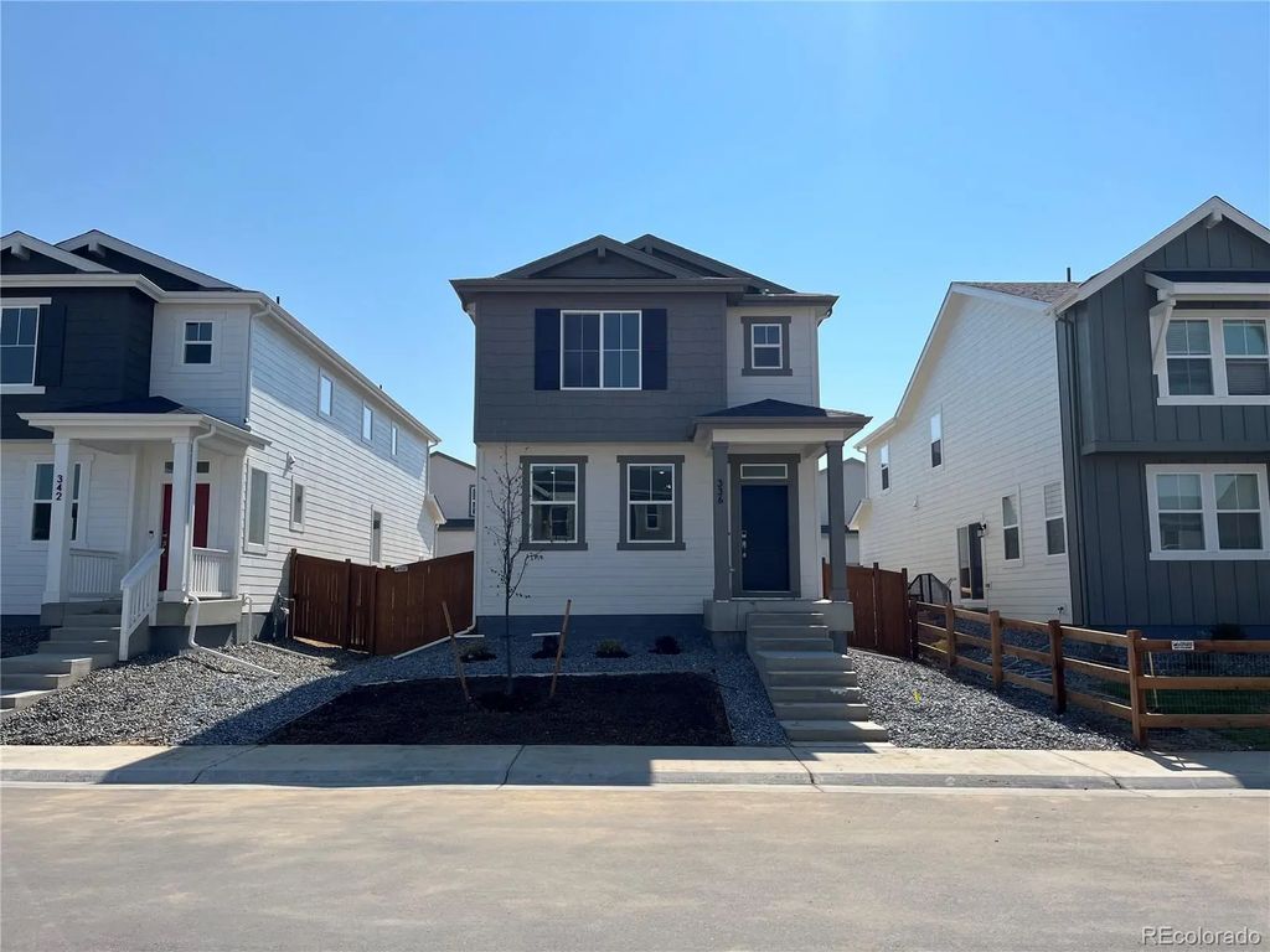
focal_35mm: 26
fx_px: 954
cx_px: 635
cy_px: 476
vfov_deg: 53.1
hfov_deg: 67.3
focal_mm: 5.1
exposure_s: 1/6173
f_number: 1.6
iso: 50
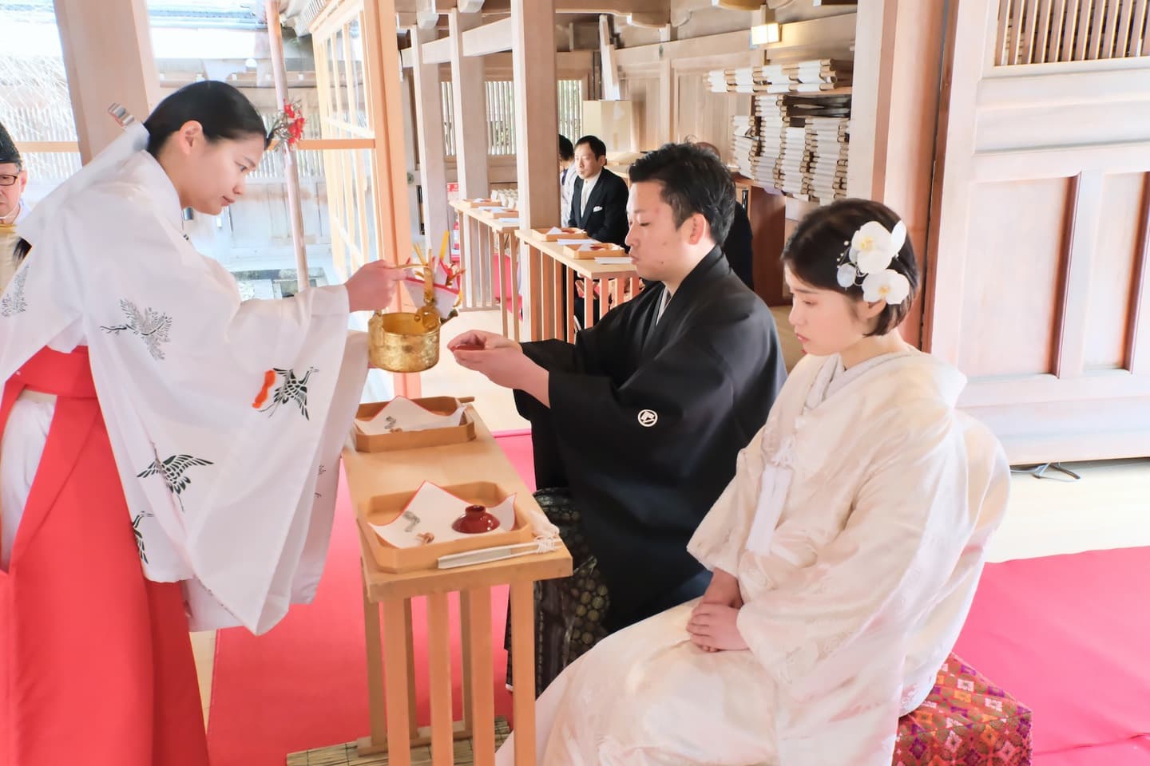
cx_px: 575
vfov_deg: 43.6
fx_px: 958
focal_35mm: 30
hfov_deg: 61.9
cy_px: 383
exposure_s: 1/100
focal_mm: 20
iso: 3200
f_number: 5.6
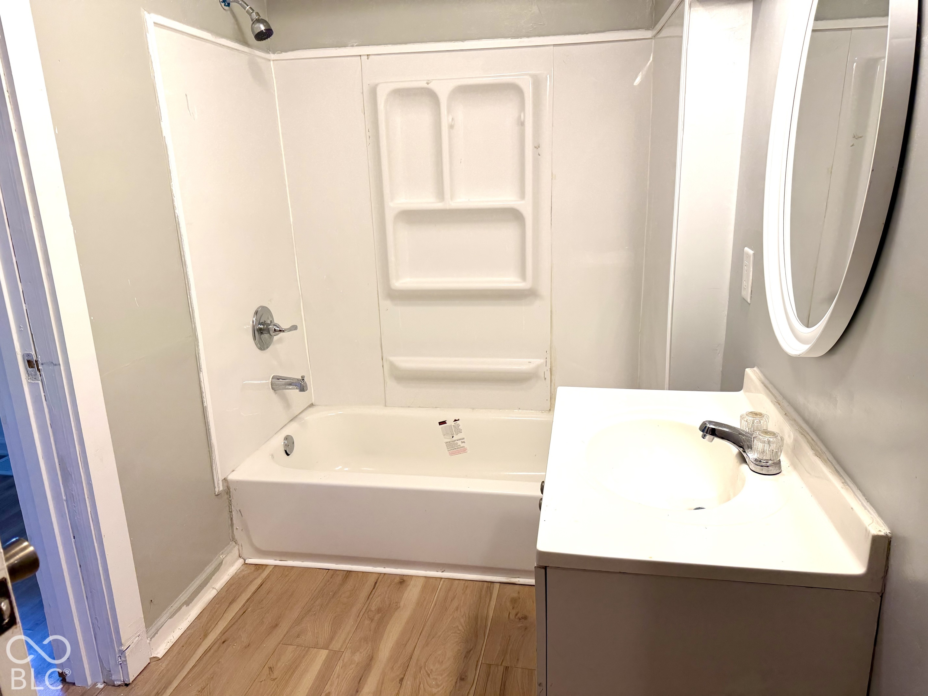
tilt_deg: -14.9
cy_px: 348
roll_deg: +2.8
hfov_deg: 71.6
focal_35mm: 24
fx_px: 643
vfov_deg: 56.8
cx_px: 464
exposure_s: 1/120
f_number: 1.78
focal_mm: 6.76
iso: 80
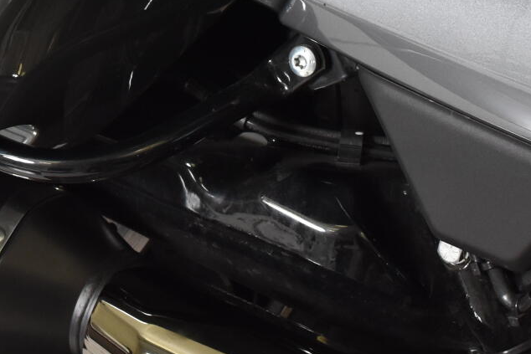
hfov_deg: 12.2
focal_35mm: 166
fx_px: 2443
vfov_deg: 8.2
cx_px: -61
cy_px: -149
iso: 800
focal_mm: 35
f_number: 4.5
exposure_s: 1/160
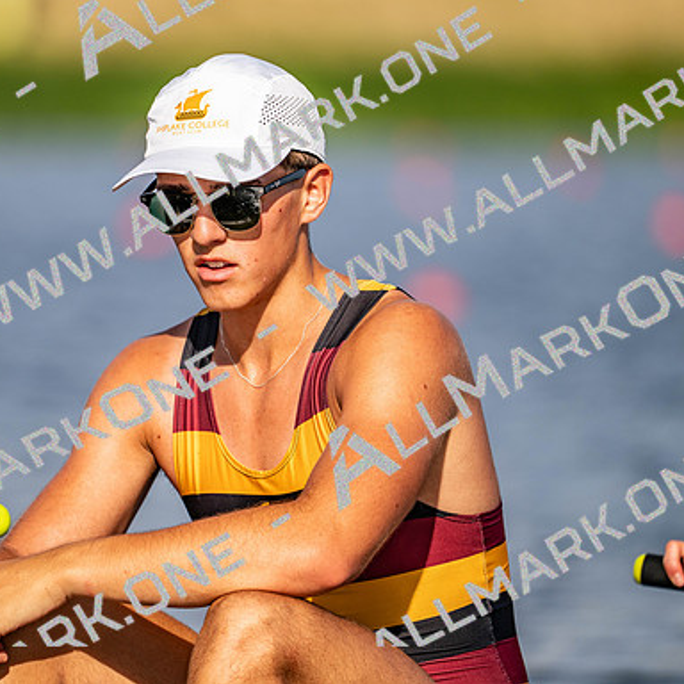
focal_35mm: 513
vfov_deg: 3.4
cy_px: 341
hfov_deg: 3.4
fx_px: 11468
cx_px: 176
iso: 220
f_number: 4.5
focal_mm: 400
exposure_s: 1/2500
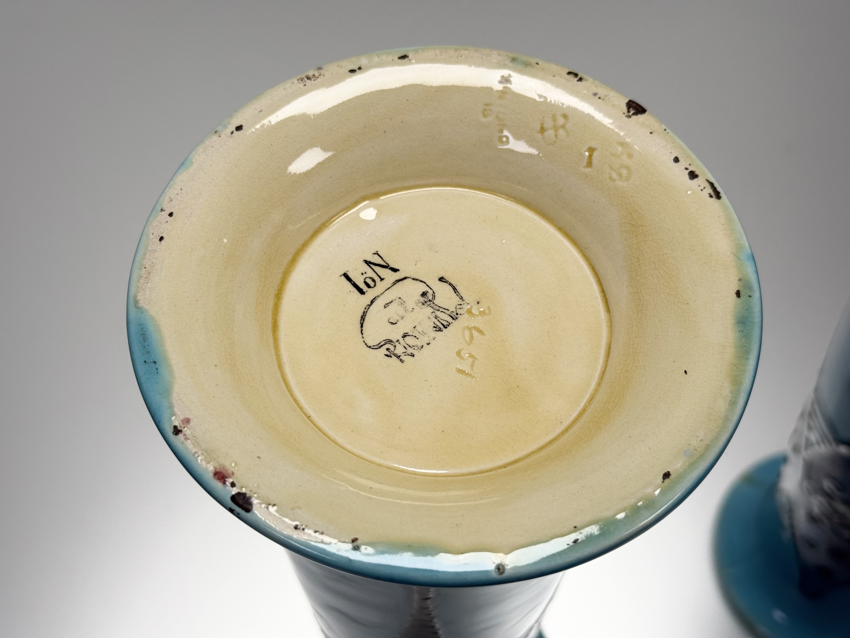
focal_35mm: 48
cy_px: 319
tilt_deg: -59.0
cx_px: 425
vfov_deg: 30.3
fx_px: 1179
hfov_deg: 39.7
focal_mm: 6.76
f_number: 1.78
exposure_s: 1/285
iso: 64
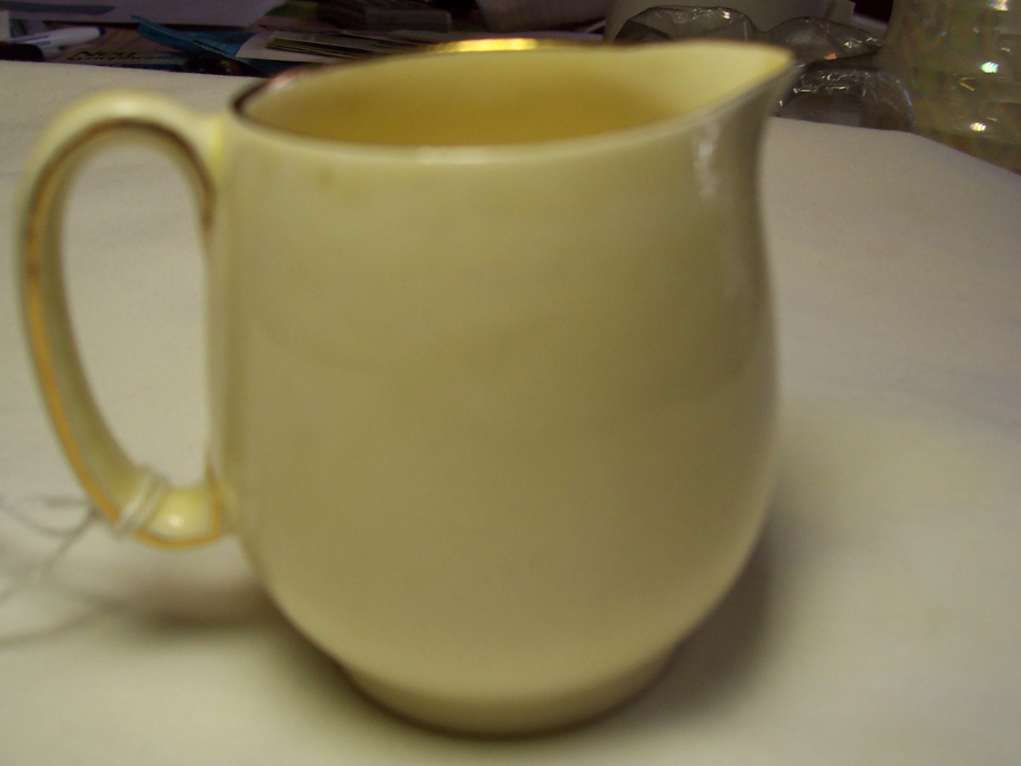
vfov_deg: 38.7
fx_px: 1091
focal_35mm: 37
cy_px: 383
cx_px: 510
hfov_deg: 50.1
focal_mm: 5.6
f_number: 2.8
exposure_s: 1/125
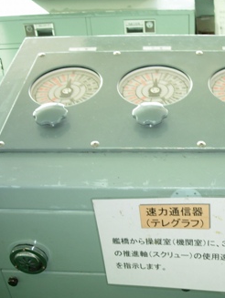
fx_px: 450
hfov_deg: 27.4
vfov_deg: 36.8
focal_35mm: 52
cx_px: 187
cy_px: 149
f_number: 2.8
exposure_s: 1/32.9
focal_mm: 7.8
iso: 79
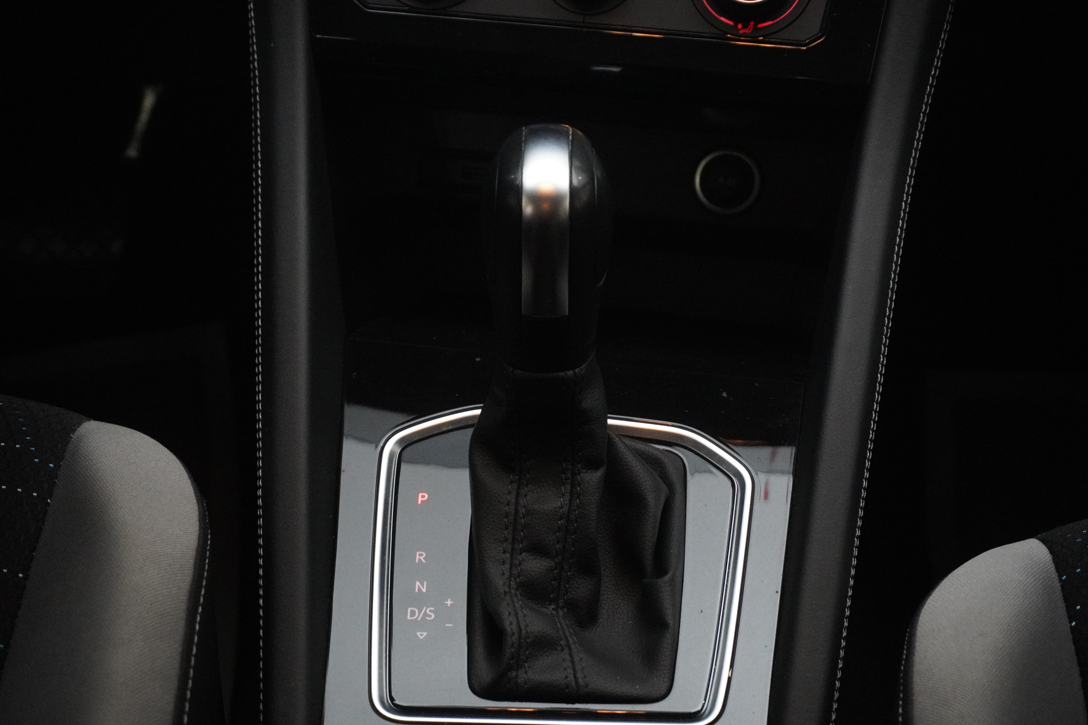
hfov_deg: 27.0
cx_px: 544
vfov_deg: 18.2
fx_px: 2266
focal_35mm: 75
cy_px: 362
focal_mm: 50
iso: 6400
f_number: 6.3
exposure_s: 1/80
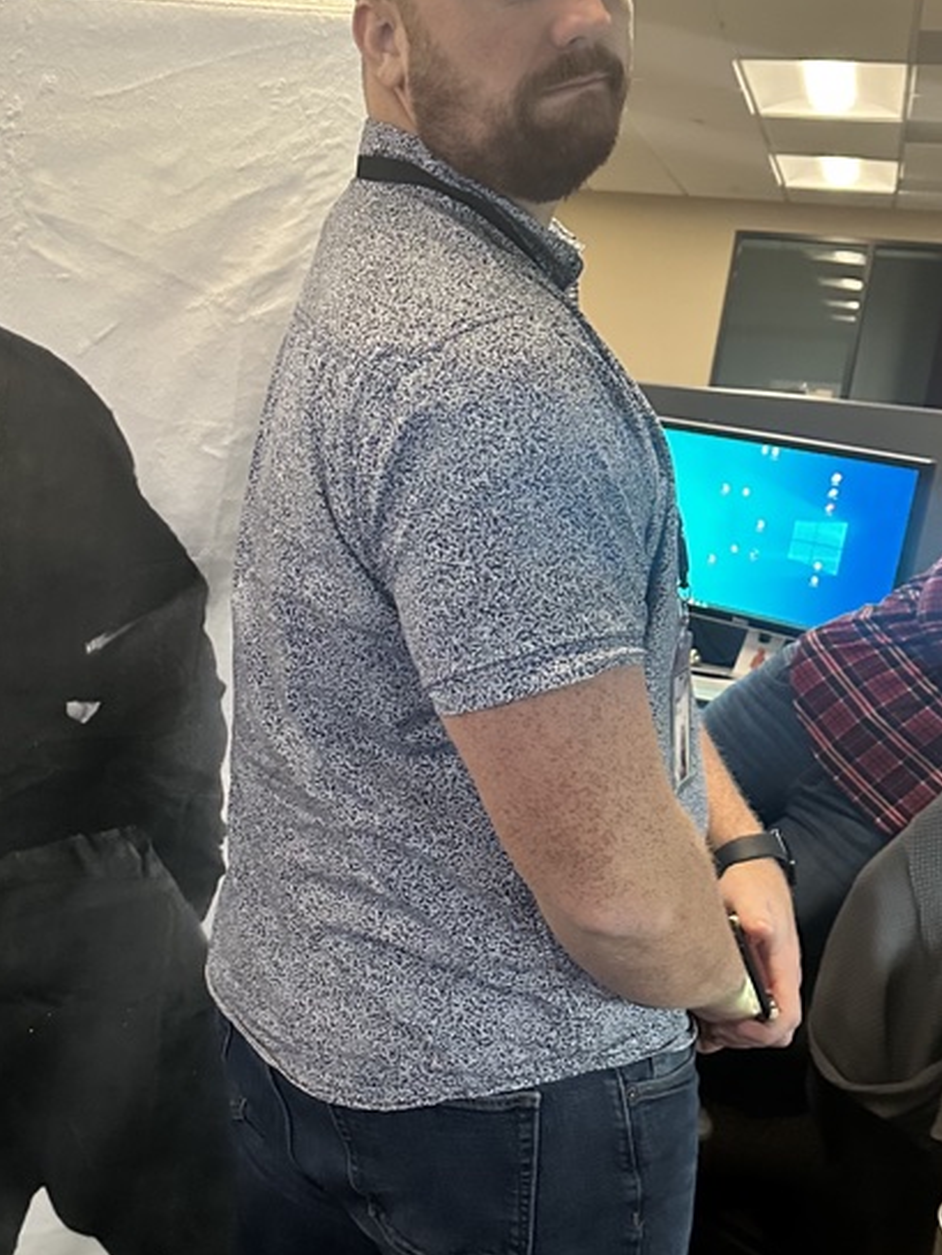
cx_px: 152
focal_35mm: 44
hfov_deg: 31.8
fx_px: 1596
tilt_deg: -12.0
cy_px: 684
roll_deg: -6.0
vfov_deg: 42.9
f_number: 1.78
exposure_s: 1/50
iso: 1000
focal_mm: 6.86
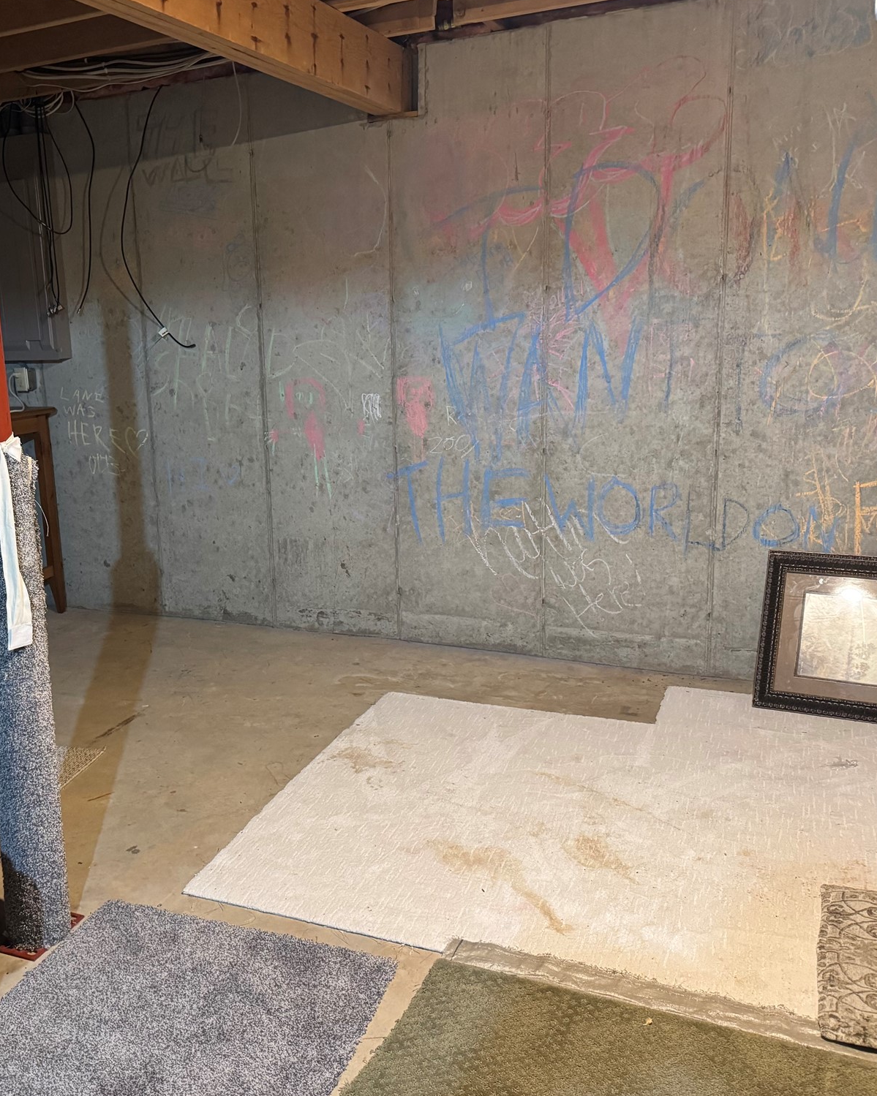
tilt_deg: -12.5
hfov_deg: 45.0
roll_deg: +2.3
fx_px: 1038
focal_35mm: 32
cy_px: 539
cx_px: 279
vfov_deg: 55.7
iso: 800
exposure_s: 1/40
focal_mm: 6.76
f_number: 1.78
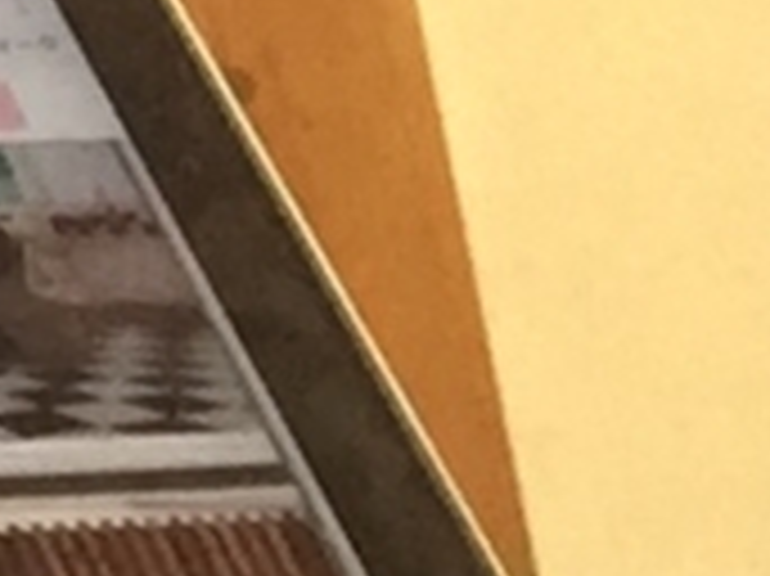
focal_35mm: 186
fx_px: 4134
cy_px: -180
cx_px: -1387
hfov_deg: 9.0
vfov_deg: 7.9
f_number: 2.2
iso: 320
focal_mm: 2.65
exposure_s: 1/24
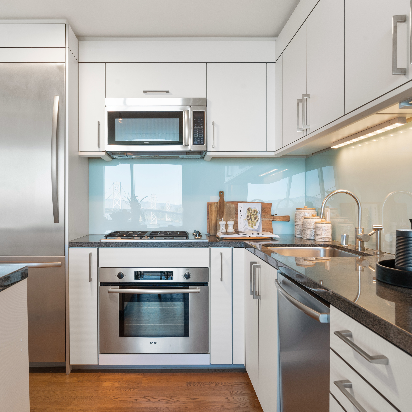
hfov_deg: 57.7
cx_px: 177
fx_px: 372
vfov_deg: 57.9
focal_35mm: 28
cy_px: 205
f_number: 9
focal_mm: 21.5
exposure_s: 1/13
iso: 400
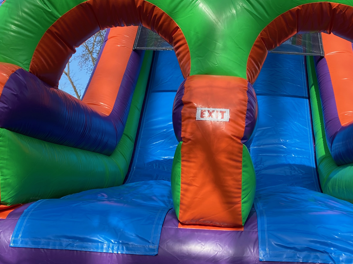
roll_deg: +1.3
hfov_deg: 42.7
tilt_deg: +4.2
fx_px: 449
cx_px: 216
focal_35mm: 44
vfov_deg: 32.8
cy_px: 148
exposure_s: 1/1193
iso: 32
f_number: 1.8
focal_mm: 4.25
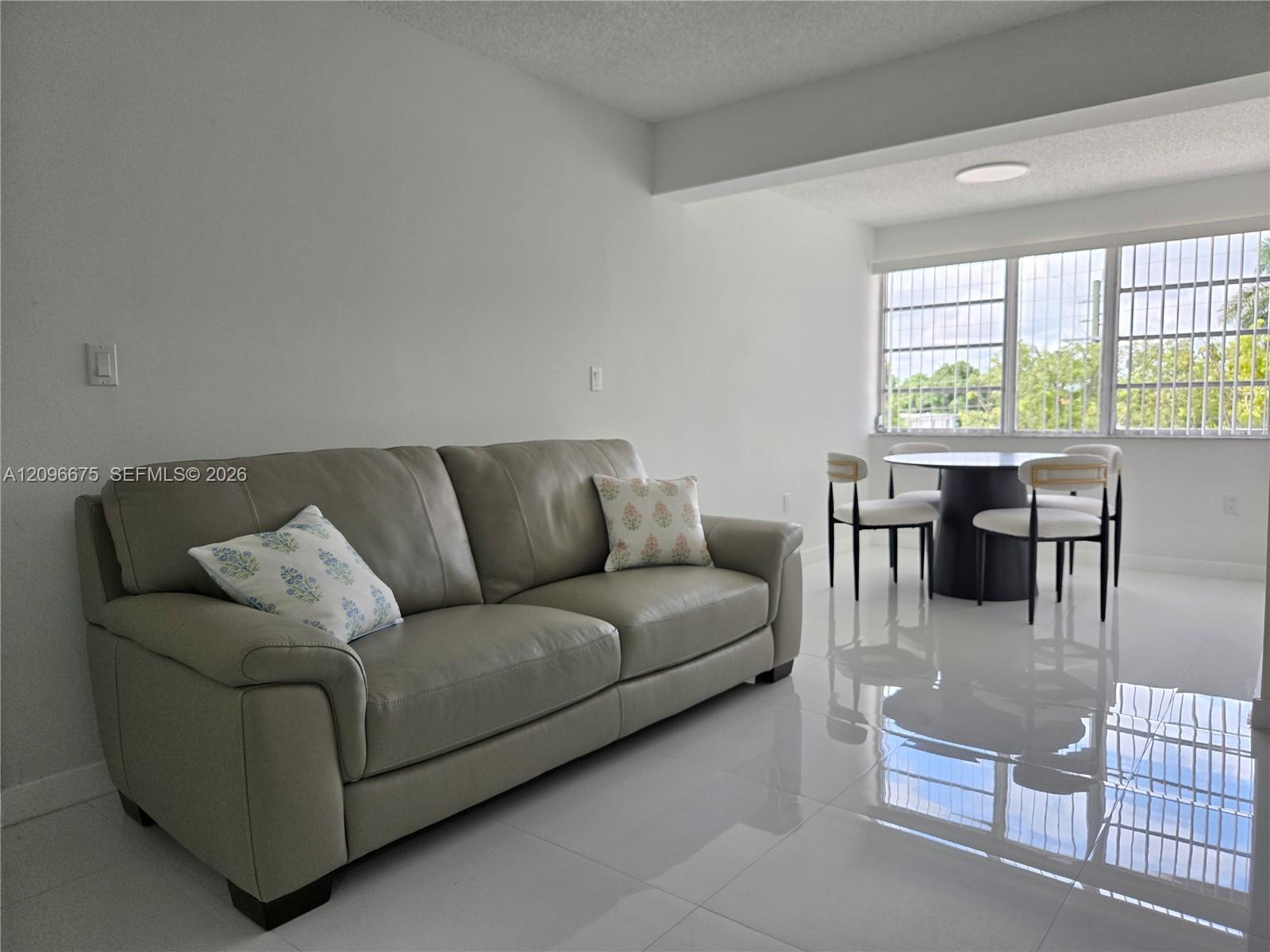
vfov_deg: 58.9
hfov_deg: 73.9
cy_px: 476
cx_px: 635
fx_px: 844
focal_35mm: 23
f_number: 1.8
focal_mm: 5.4
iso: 125
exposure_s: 1/508
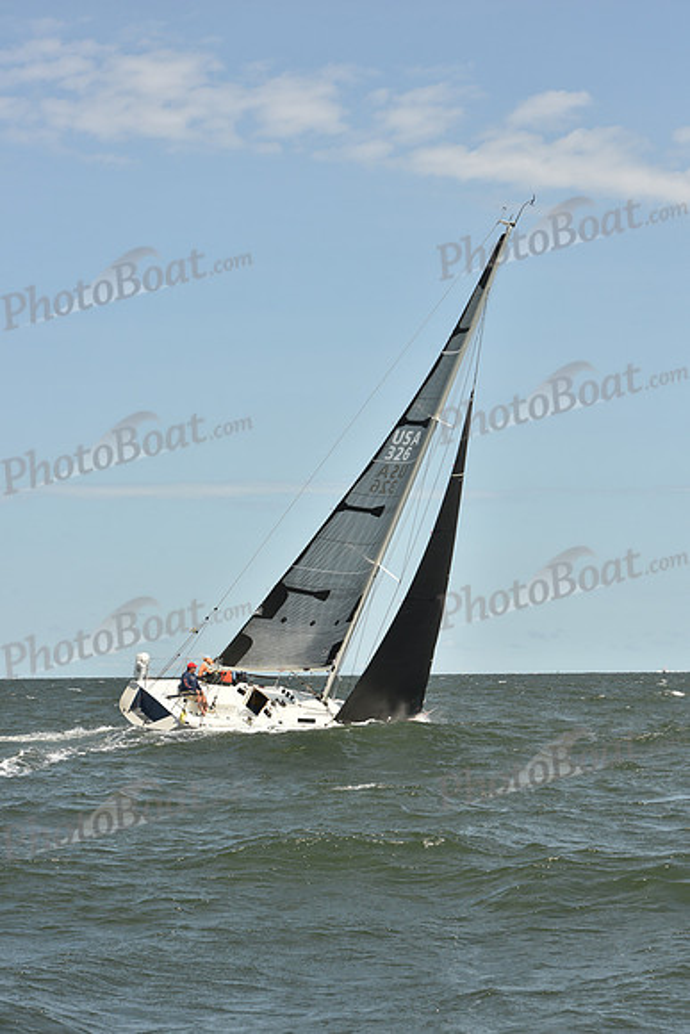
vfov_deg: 23.9
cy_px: 517
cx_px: 345
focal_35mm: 85
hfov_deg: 16.1
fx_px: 2442
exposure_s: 1/800
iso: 250
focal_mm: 85
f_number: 9
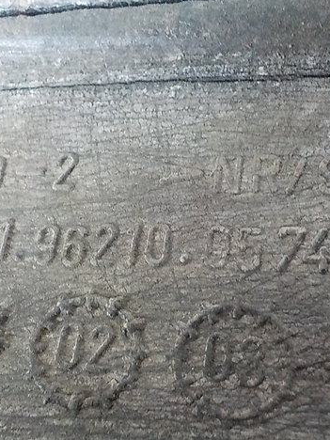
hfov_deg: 35.1
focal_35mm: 41
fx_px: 521
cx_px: 171
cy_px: 223
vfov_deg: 45.8
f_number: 3.3
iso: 800
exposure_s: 1/13
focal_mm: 4.1
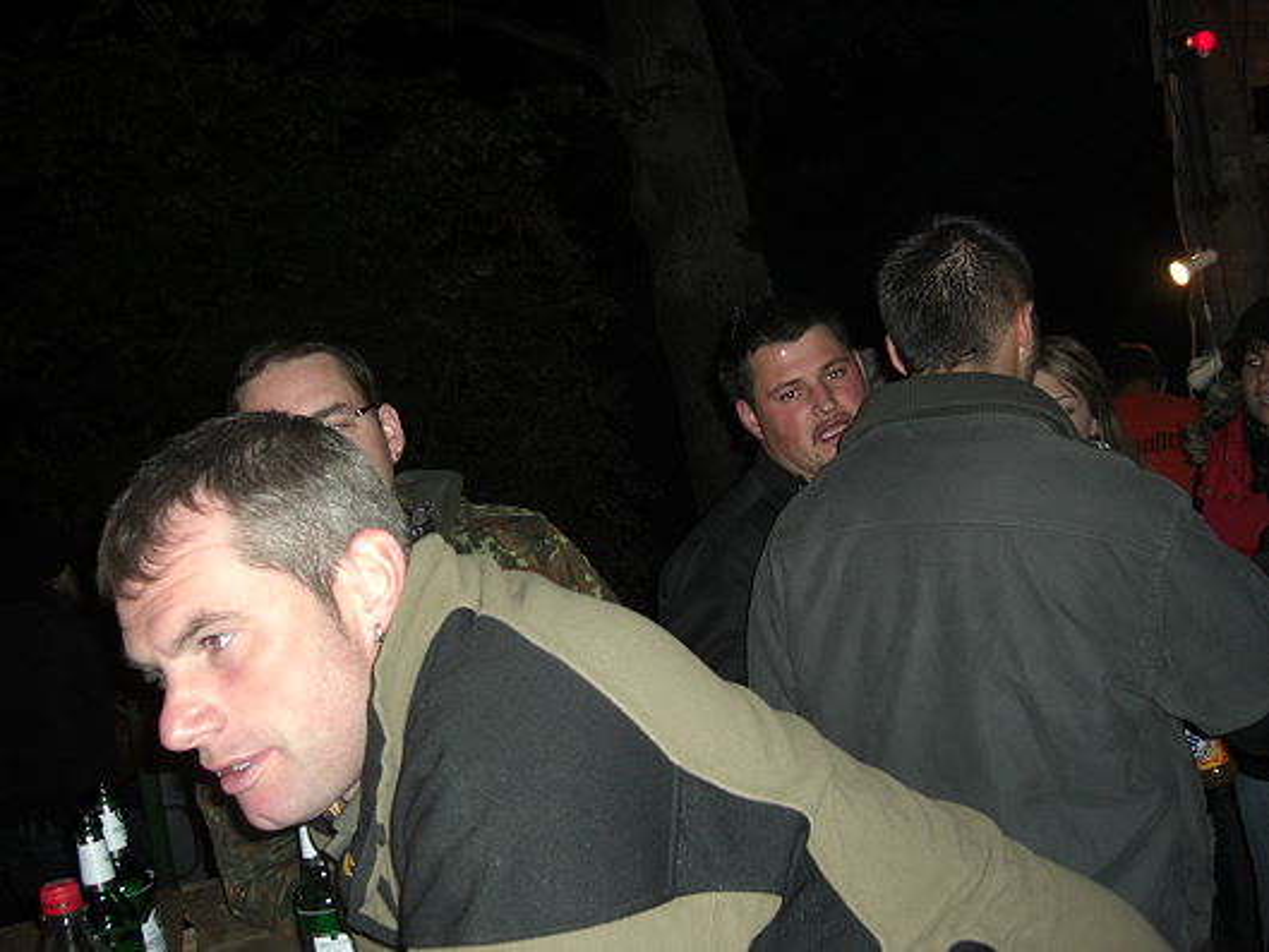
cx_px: 634
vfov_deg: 37.7
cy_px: 476
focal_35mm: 38
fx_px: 1393
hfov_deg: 49.0
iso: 200
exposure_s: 1/60
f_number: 2.8
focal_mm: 7.9
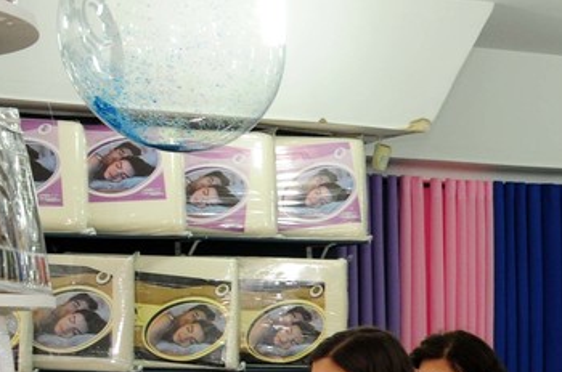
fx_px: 2006
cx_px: 906
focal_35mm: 129
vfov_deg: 10.3
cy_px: 559
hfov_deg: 14.6
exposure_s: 1/60
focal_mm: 25
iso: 400
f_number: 5.6
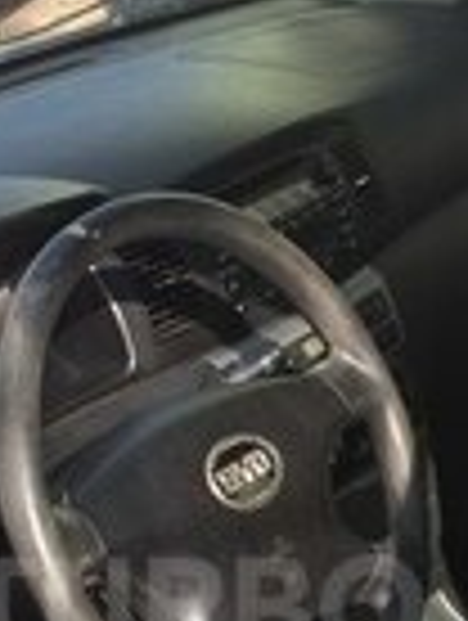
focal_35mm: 104
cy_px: 608
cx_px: 306
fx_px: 1869
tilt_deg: -30.0
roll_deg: +6.0
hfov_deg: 14.3
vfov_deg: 18.4
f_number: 2.2
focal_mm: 4.15
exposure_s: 1/774
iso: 32
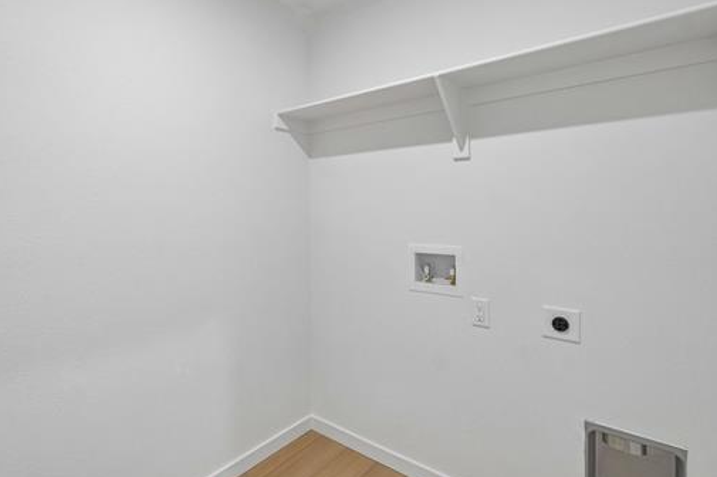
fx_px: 378
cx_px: 302
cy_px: 207
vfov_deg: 64.2
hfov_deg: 86.3
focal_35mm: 19
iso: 800
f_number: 8
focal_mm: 10
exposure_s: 1/30
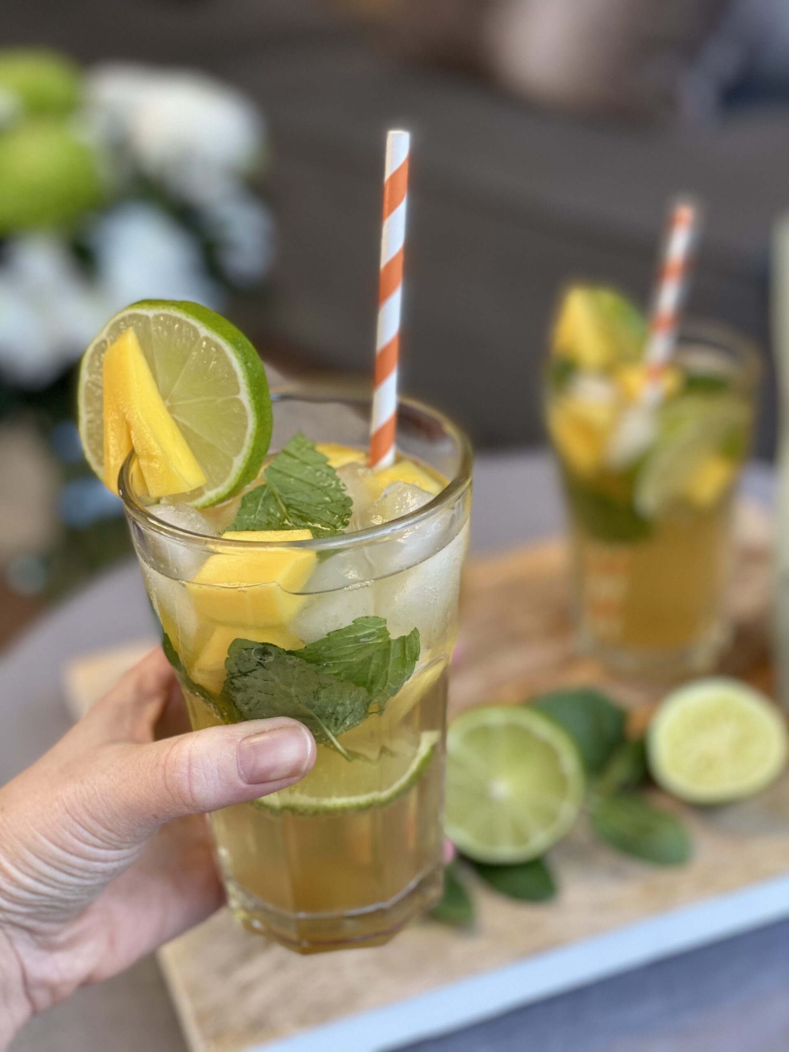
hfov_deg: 28.0
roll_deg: +3.8
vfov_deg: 36.8
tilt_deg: -27.2
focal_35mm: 52
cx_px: 394
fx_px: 1580
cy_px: 526
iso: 80
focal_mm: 6
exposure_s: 1/122
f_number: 2
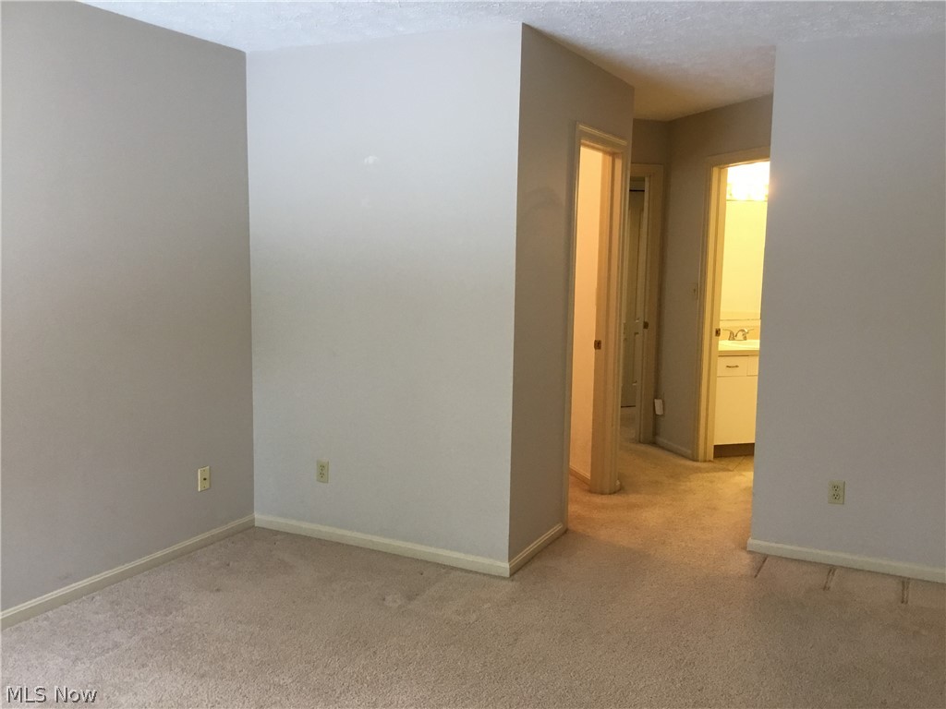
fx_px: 847
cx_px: 473
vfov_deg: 45.4
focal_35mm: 31
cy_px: 354
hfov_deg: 58.4
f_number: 2.4
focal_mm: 3.3
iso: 80
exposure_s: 1/30
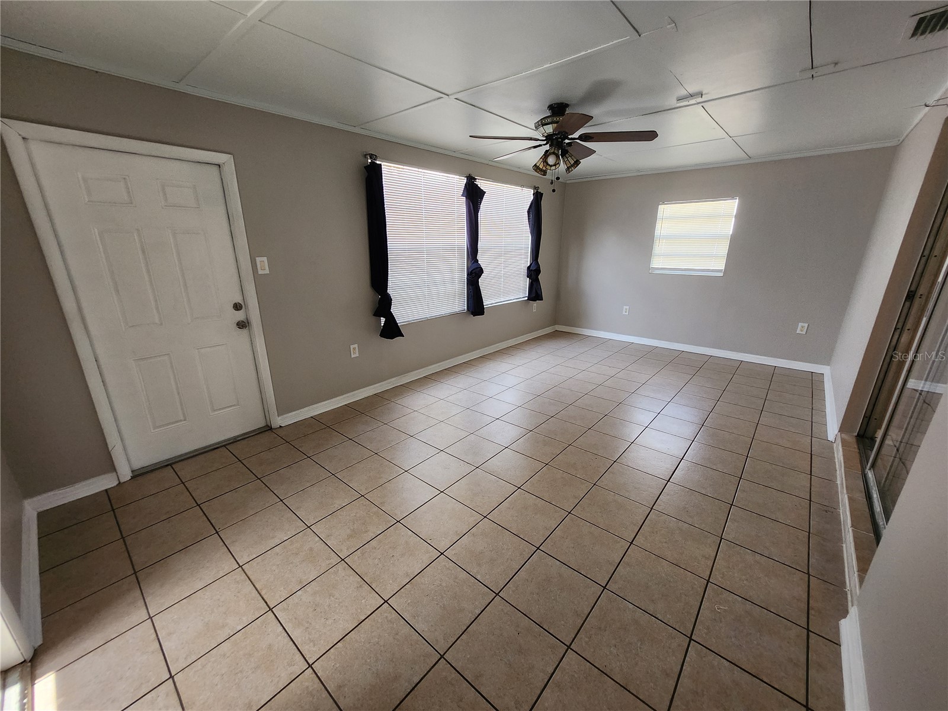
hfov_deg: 106.2
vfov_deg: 89.9
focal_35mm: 13
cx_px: 474
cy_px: 356
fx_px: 356
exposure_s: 1/60
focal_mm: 1.74
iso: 125
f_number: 2.2
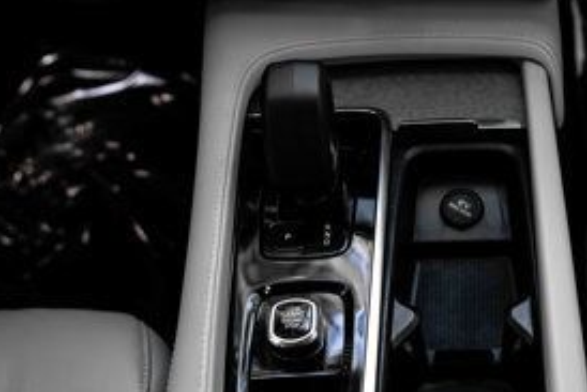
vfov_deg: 24.0
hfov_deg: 34.7
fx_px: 914
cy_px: 288
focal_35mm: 56
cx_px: 452
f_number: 2.8
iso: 500
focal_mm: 24
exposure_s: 1/200
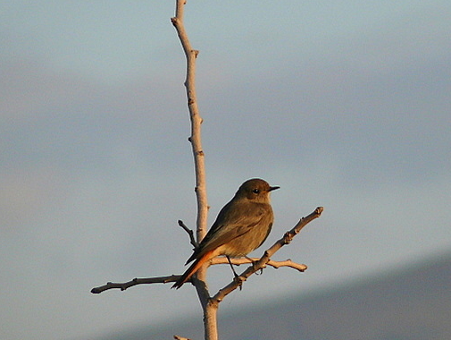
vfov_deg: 2.2
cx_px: 352
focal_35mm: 665
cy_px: 151
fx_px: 8674
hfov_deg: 3.0
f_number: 3.7
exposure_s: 1/640
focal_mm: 88.8
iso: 100
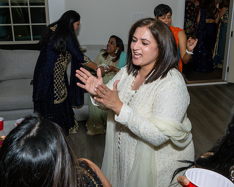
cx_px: 135
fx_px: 258
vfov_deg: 39.4
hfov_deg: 48.6
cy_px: 63
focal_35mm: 37
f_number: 8
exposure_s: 1/250
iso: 800
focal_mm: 17
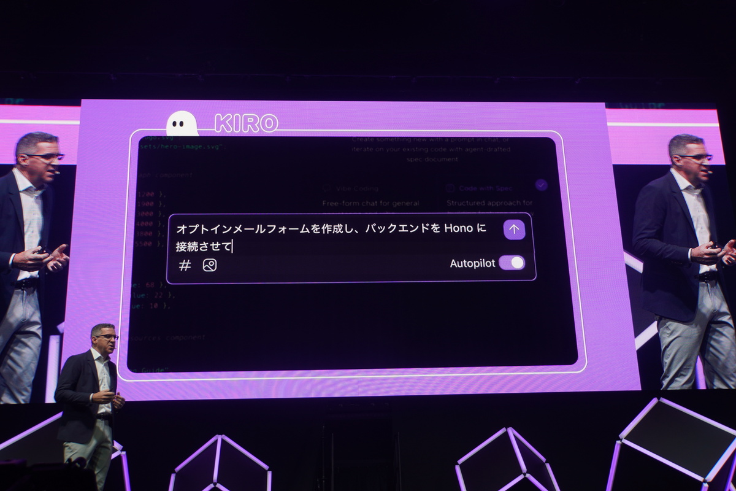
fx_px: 846
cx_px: 368
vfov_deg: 32.3
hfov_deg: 47.0
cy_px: 246
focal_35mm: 41
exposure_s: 1/50
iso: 125
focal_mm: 27.6
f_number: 4
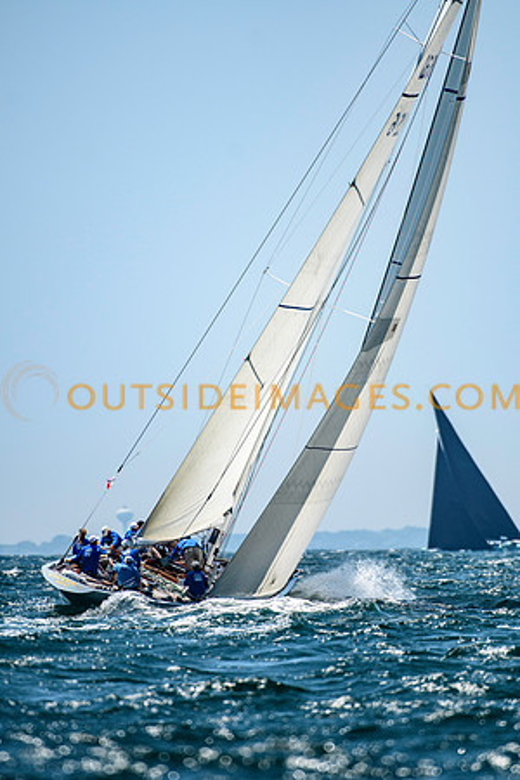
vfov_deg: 3.4
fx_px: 12999
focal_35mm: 600
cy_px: 390
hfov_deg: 2.3
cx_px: 260
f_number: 5
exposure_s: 1/3200
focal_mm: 400
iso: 400
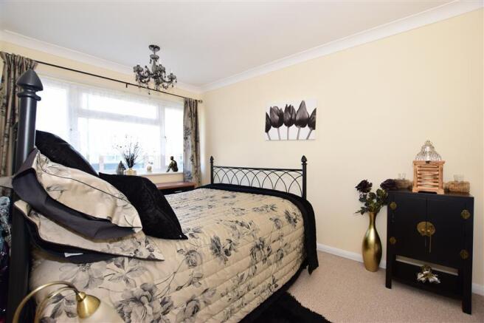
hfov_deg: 100.4
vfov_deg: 77.3
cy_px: 162
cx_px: 242
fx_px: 202
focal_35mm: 15
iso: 400
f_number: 5.6
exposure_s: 1/60
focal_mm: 10
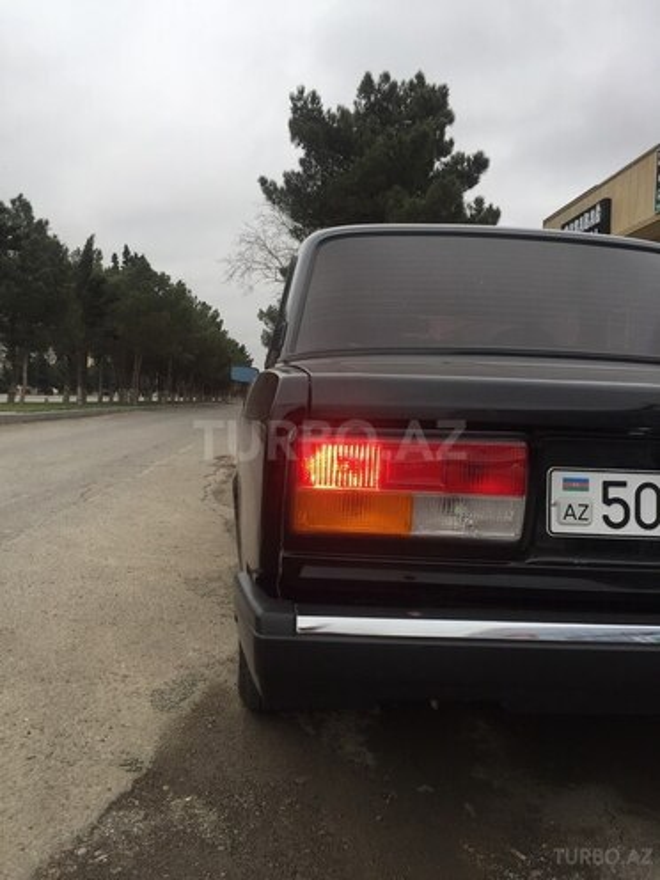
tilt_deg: -2.0
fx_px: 737
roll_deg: -1.4
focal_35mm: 29
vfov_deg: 61.7
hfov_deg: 48.2
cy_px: 440
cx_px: 330
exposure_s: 1/257
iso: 32
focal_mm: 4.15
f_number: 2.2
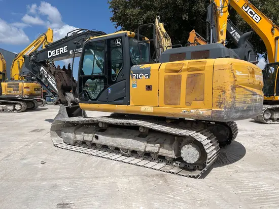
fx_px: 210
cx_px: 140
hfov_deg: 67.3
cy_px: 104
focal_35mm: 26
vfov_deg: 53.1
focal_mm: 5.1
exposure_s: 1/6173
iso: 50
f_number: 1.6
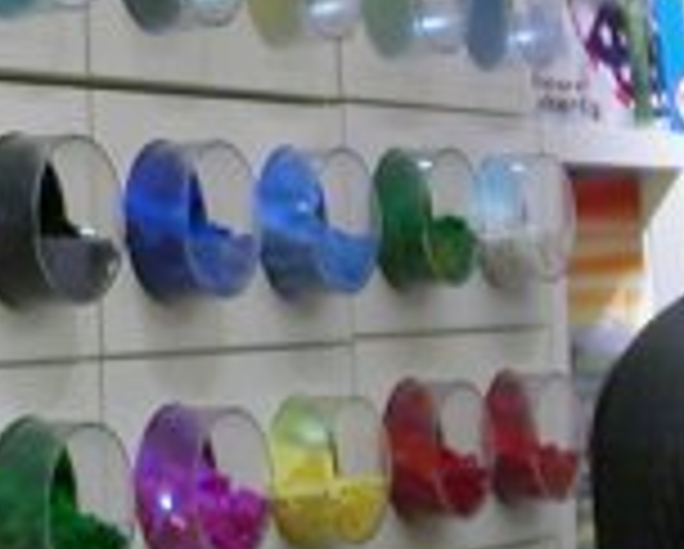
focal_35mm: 152
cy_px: 252
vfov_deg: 10.2
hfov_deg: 12.4
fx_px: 3081
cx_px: -72
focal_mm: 5.6
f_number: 2.7
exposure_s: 1/58
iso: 100
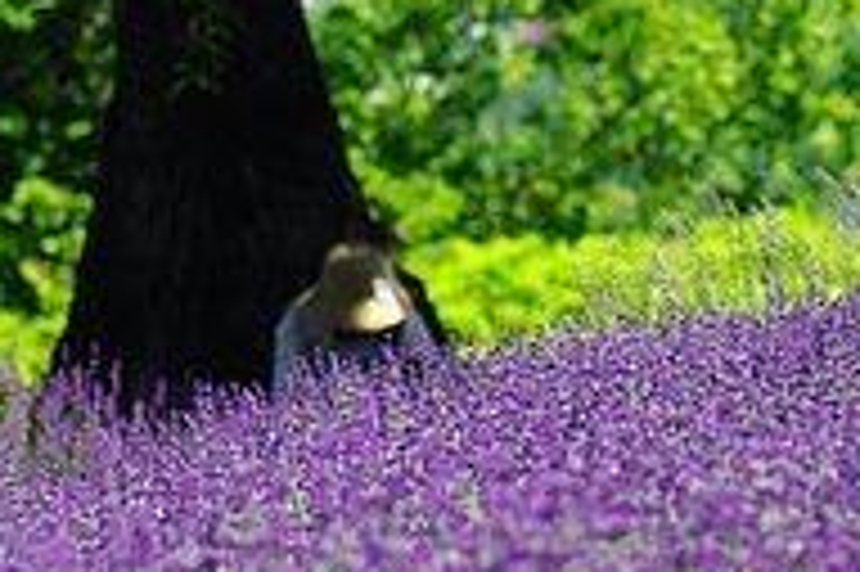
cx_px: 756
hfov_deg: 5.7
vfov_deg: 3.8
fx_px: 8640
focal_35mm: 362
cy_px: 104
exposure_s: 1/200
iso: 200
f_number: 5
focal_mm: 90
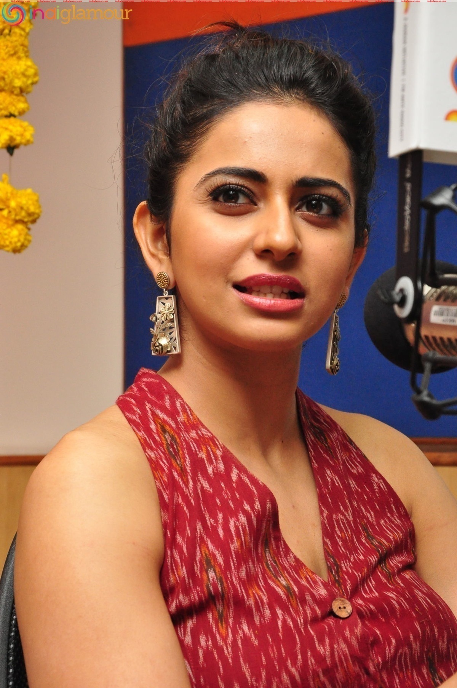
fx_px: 1661
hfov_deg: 15.7
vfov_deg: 23.4
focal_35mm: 87
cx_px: 228
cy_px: 344
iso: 1600
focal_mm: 58
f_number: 8
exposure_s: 1/125
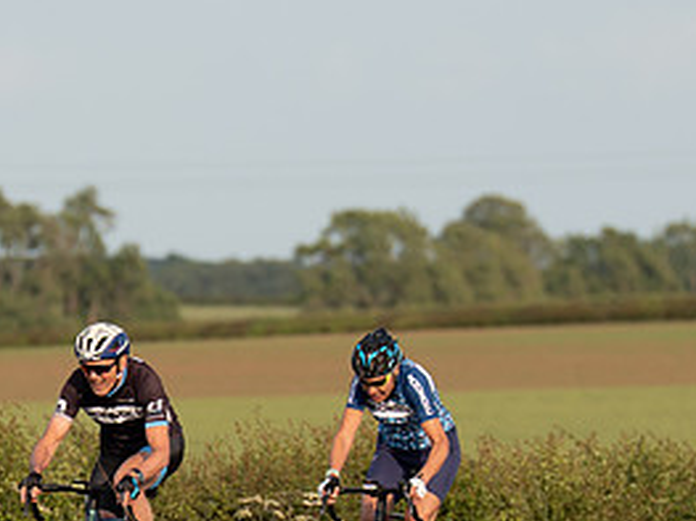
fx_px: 15555
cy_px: 594
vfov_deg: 1.9
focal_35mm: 774
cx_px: 108
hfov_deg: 2.6
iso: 100
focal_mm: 200
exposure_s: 1/640
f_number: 4
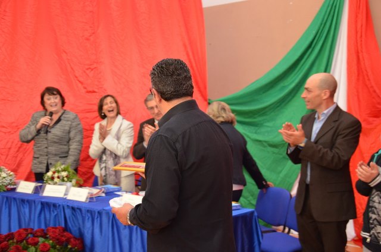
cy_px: 126
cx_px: 190
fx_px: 539
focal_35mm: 51
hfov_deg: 39.0
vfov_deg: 26.4
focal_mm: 34
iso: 2000
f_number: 4.2
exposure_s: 1/60
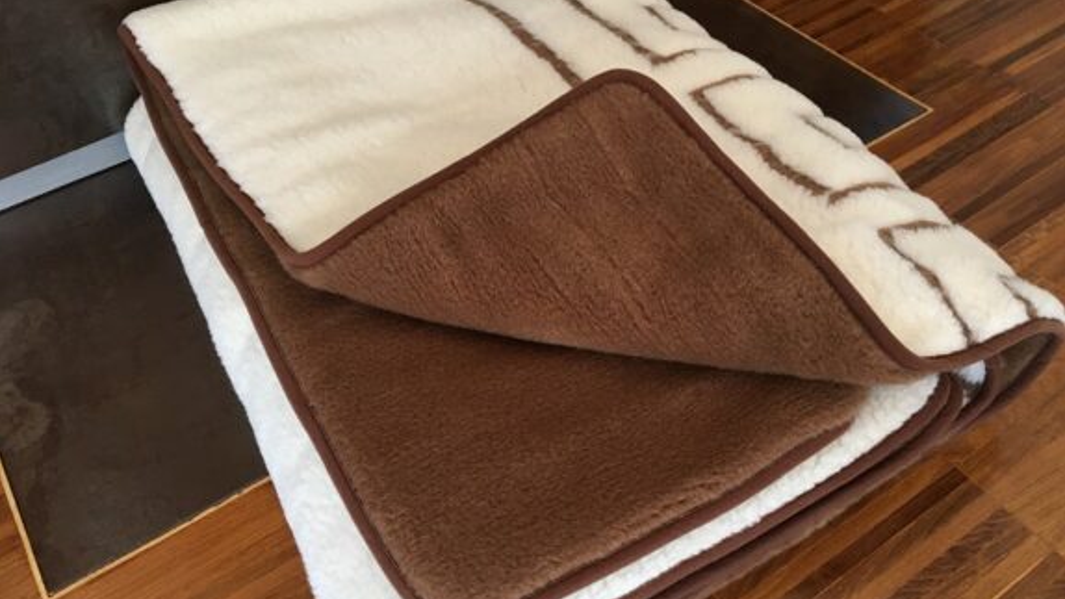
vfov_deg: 35.6
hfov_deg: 59.5
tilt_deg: -50.5
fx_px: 932
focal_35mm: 33
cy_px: 317
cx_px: 555
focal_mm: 4.15
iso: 50
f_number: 2.2
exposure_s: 1/33
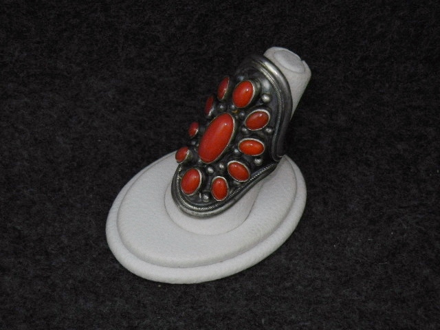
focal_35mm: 116
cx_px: 220
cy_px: 165
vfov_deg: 12.8
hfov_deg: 17.0
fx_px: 1474
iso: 800
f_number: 9.2
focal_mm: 20.9
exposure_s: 1/30
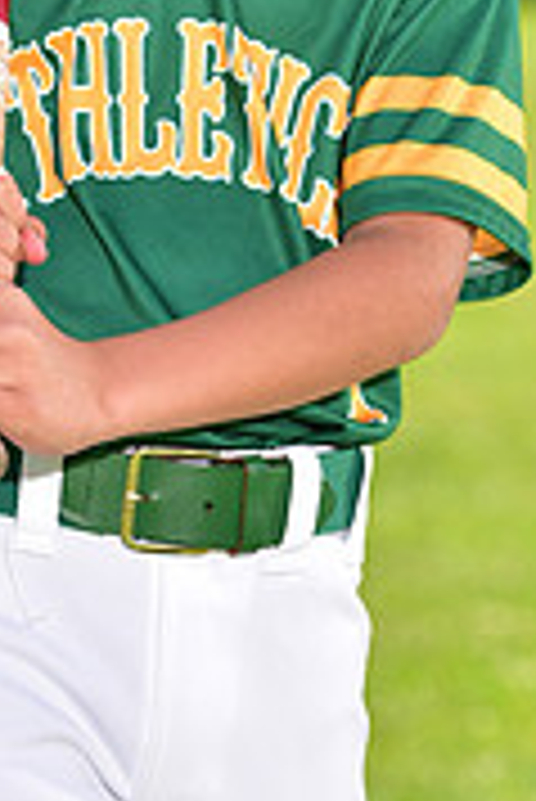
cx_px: 178
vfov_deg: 4.8
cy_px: -220
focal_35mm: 424
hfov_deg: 3.2
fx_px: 9450
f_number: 5
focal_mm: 130
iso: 80
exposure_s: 1/200
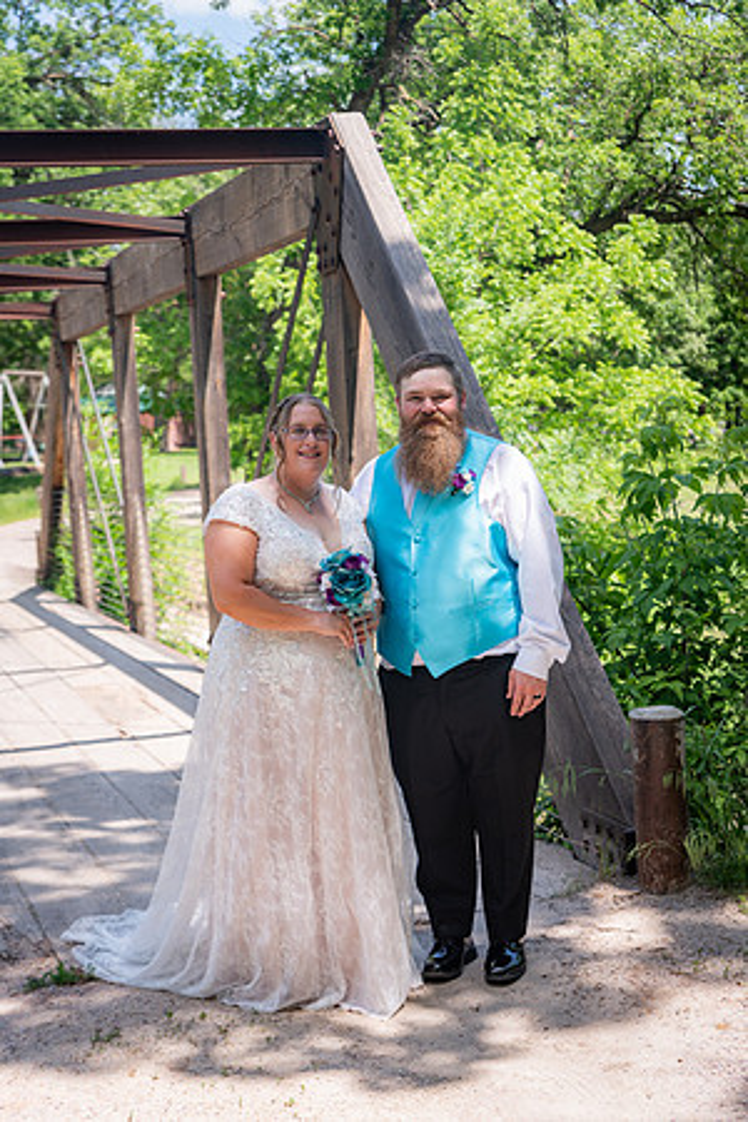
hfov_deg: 23.4
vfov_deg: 34.5
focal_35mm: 58
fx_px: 1808
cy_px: 561
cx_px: 374
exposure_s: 1/200
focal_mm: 58
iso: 64
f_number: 4
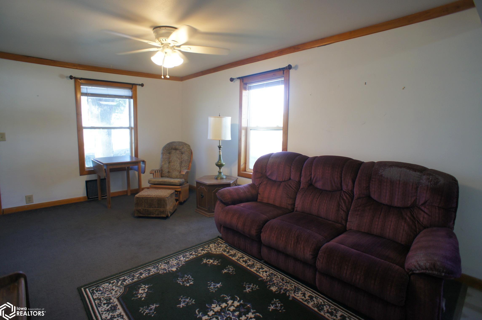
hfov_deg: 73.8
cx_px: 241
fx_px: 321
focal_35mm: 24
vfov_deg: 53.0
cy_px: 160
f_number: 3.2
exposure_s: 1/30
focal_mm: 16
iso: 200
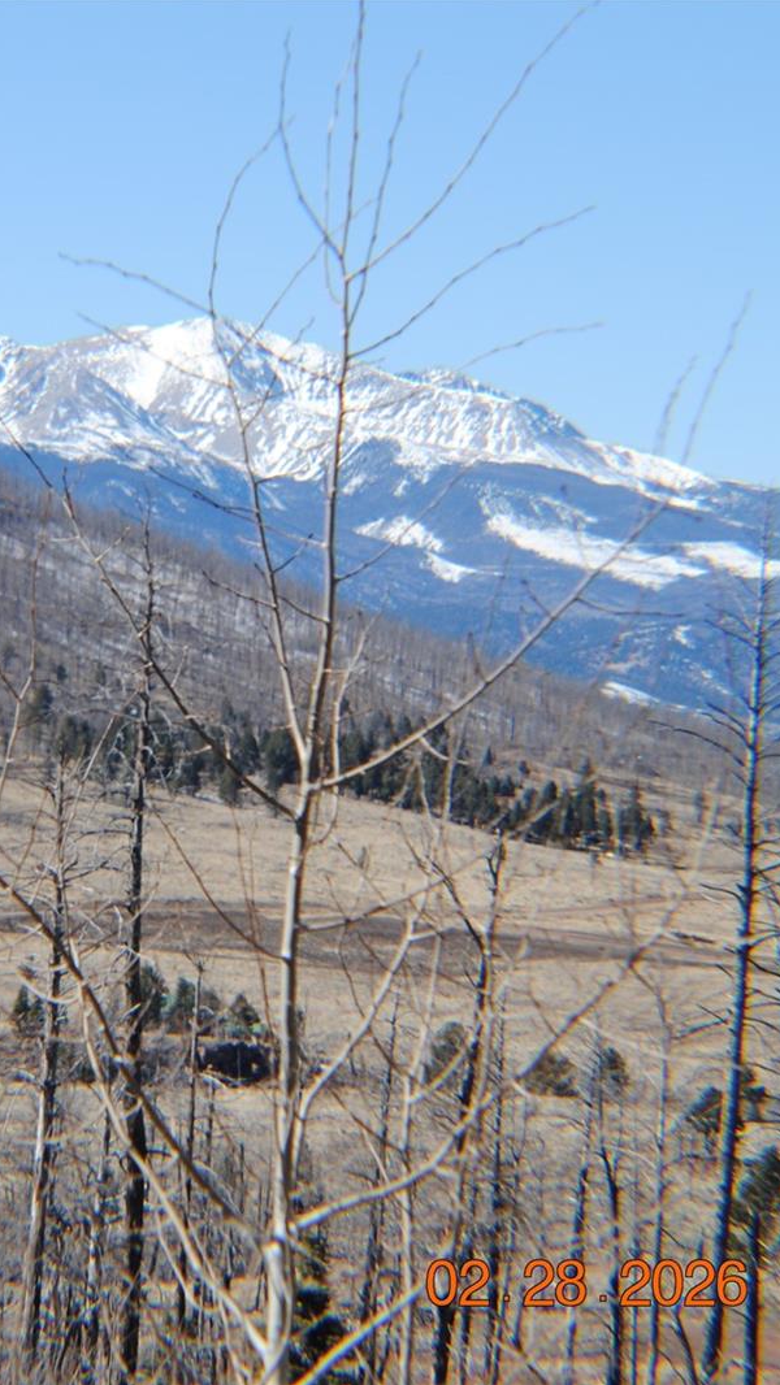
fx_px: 4770
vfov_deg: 16.5
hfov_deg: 9.3
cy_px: 692
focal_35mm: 130
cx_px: 99
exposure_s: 1/250
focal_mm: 55
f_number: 8
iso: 100
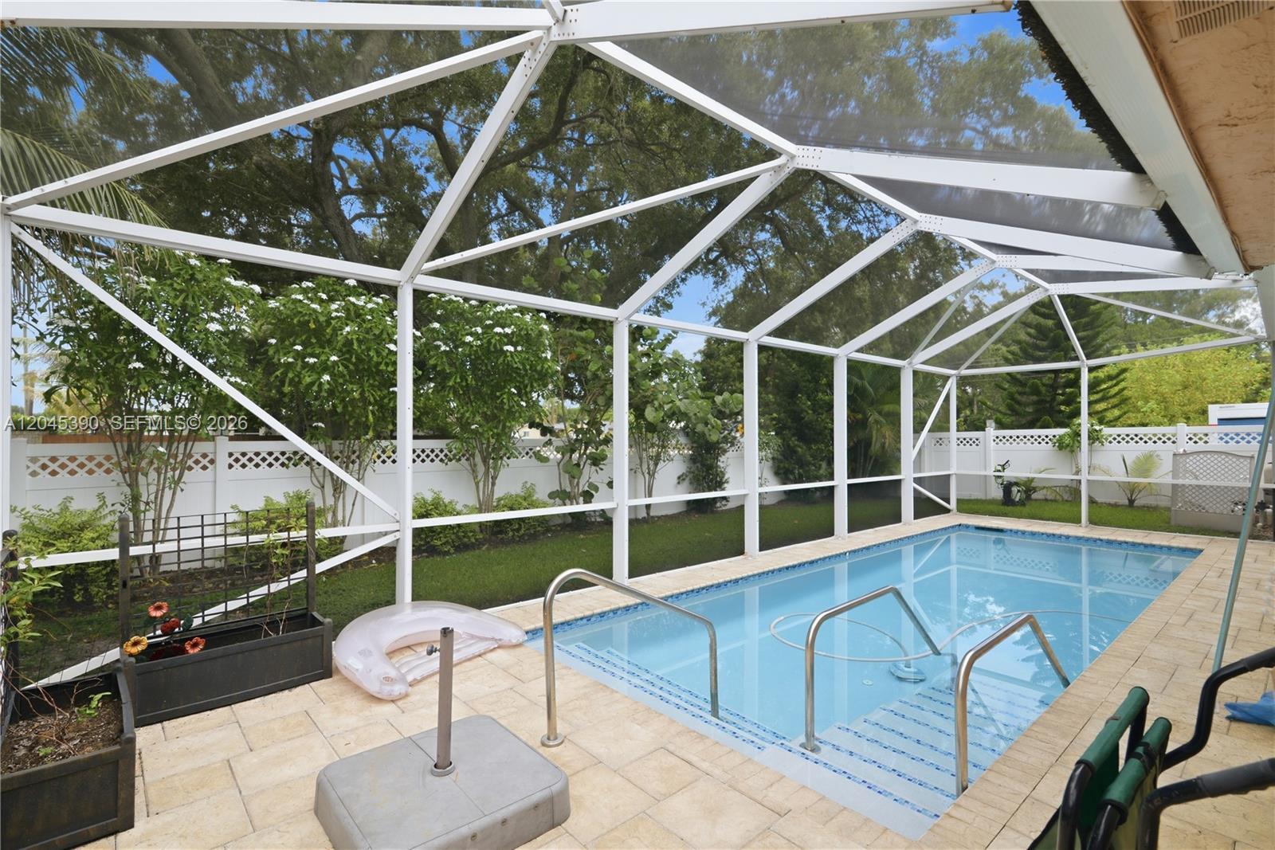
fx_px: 567
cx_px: 638
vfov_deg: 73.8
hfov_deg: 96.7
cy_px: 425
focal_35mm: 16
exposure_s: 1/125
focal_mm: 16
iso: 320
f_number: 10
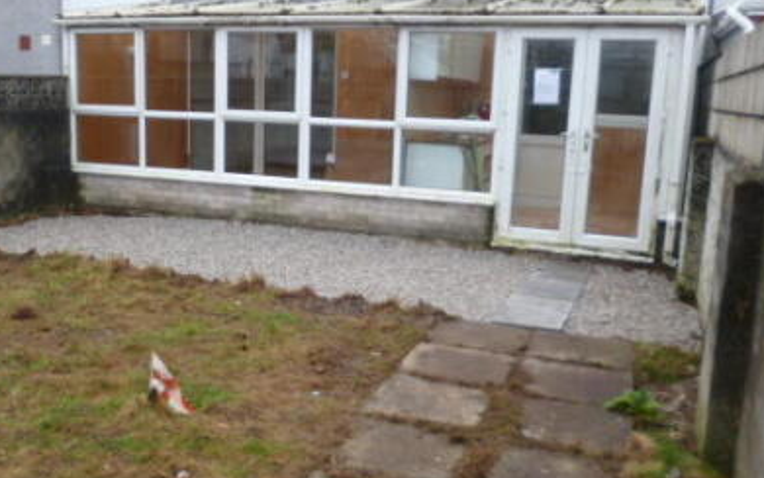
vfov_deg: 33.6
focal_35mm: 38
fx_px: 791
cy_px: 224
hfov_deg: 51.1
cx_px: 297
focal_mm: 4.3
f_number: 2.5
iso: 100
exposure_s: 1/80
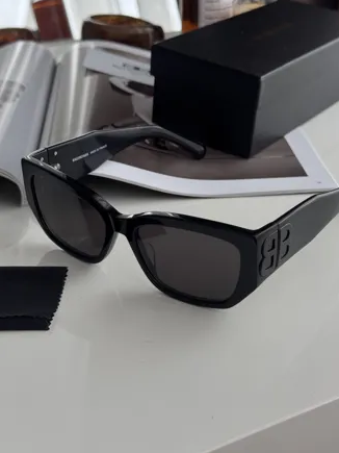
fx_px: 692
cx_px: 186
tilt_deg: -27.5
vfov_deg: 36.2
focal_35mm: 53
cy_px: 208
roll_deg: -0.5
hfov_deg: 27.5
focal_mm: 6.76
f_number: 1.78
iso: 64
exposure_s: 1/302
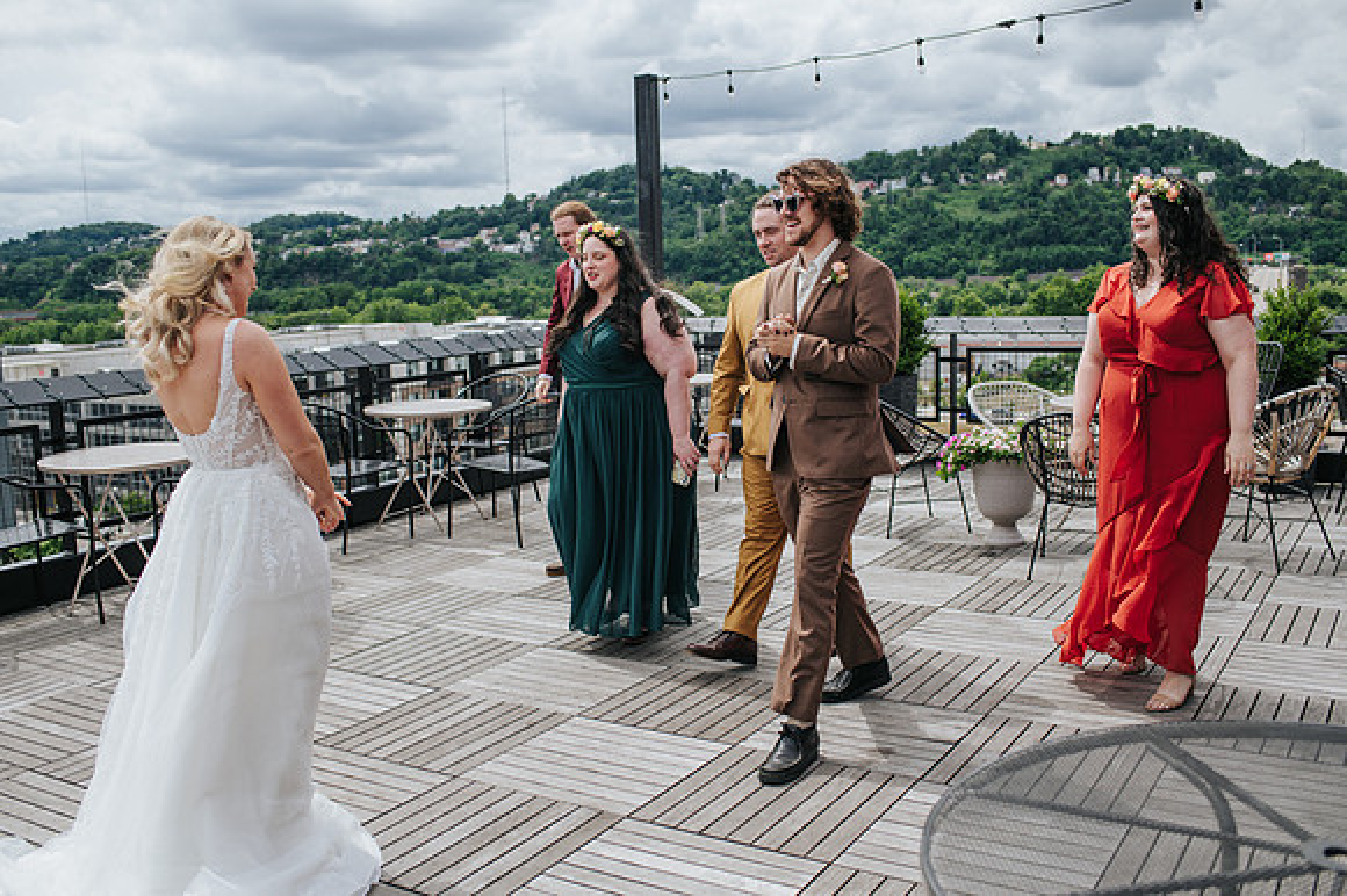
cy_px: 448
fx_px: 1309
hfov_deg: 54.5
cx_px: 674
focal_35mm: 35
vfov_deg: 37.8
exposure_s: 1/1250
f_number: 3.5
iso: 125
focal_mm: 35
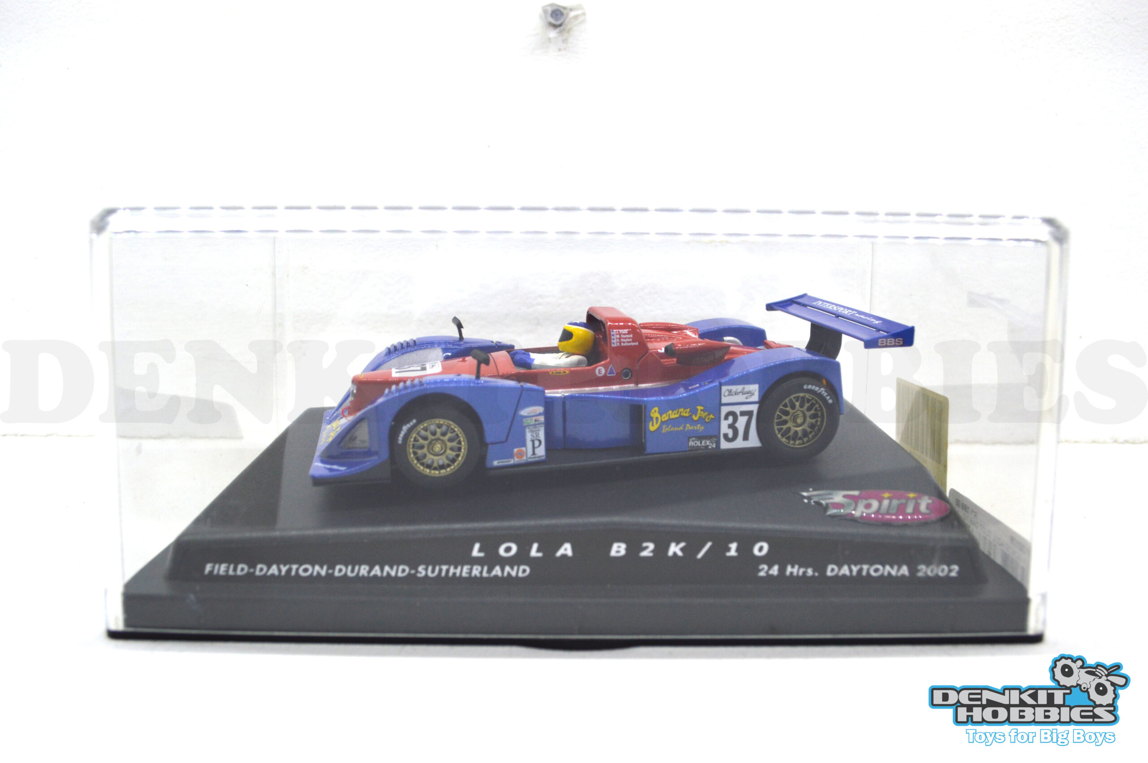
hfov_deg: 67.4
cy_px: 382
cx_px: 574
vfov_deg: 47.8
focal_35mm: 27
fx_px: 860
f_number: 5.6
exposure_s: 1/125
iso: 400
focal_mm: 18
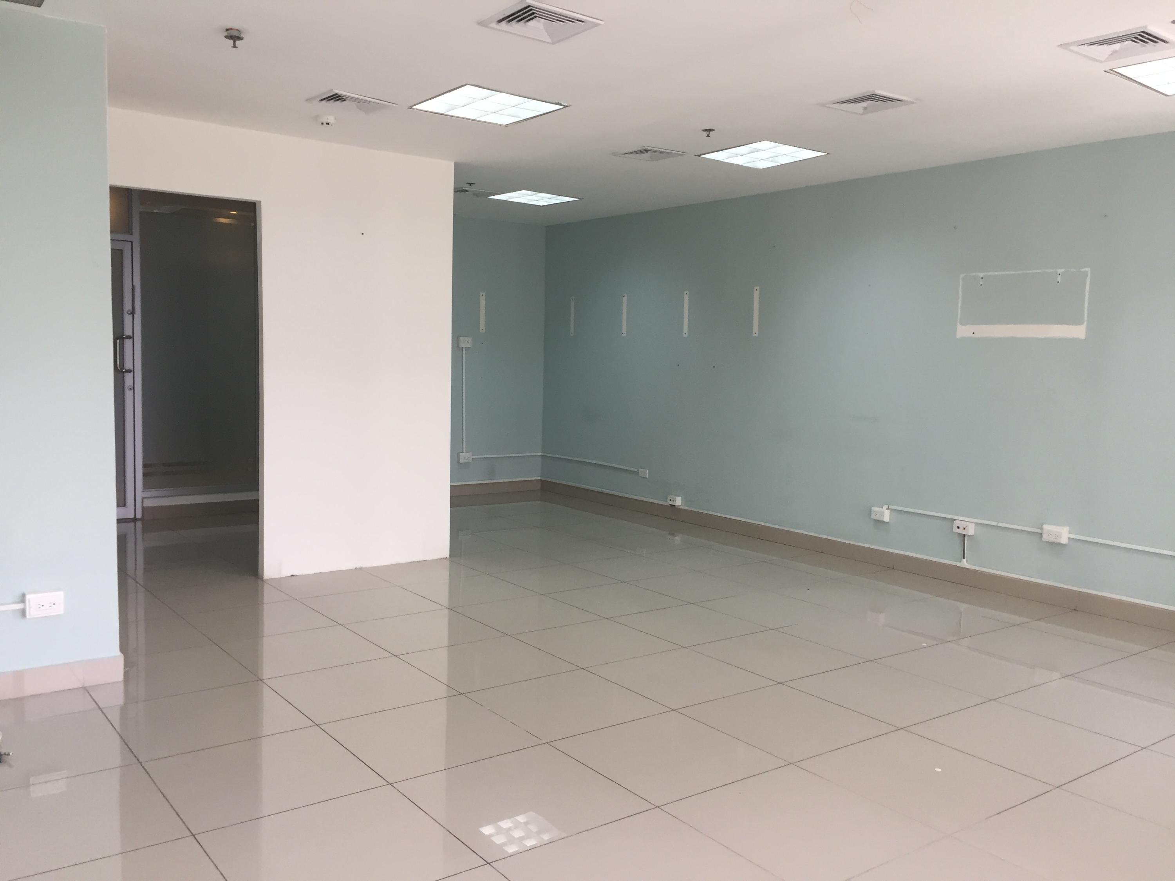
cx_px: 588
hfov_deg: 61.7
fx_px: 984
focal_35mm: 29
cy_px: 440
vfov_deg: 48.2
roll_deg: -1.6
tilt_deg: -4.8
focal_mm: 4.15
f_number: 2.2
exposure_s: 1/40
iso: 32
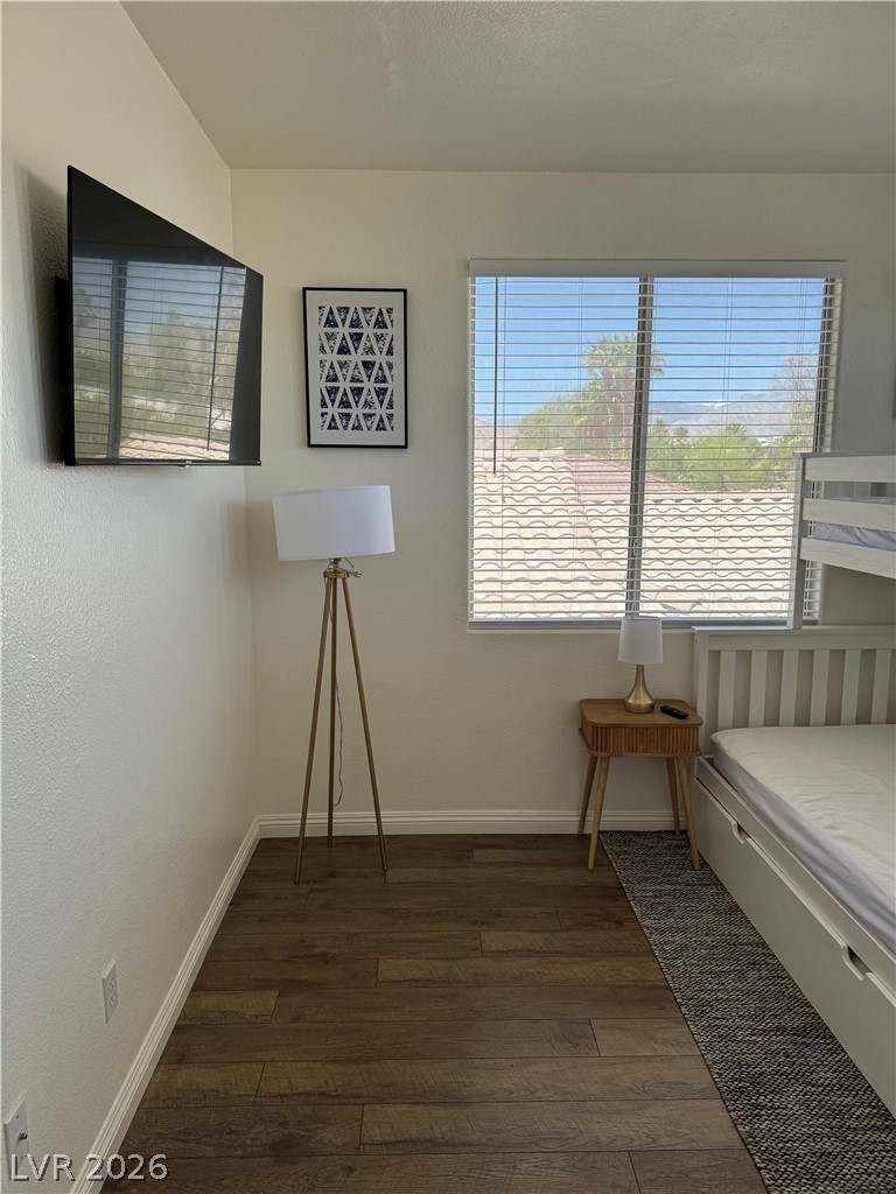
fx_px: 828
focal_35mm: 24
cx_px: 448
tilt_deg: -9.3
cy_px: 597
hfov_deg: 56.8
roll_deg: +0.4
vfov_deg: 71.6
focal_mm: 6.76
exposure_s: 1/383
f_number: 1.78
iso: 80
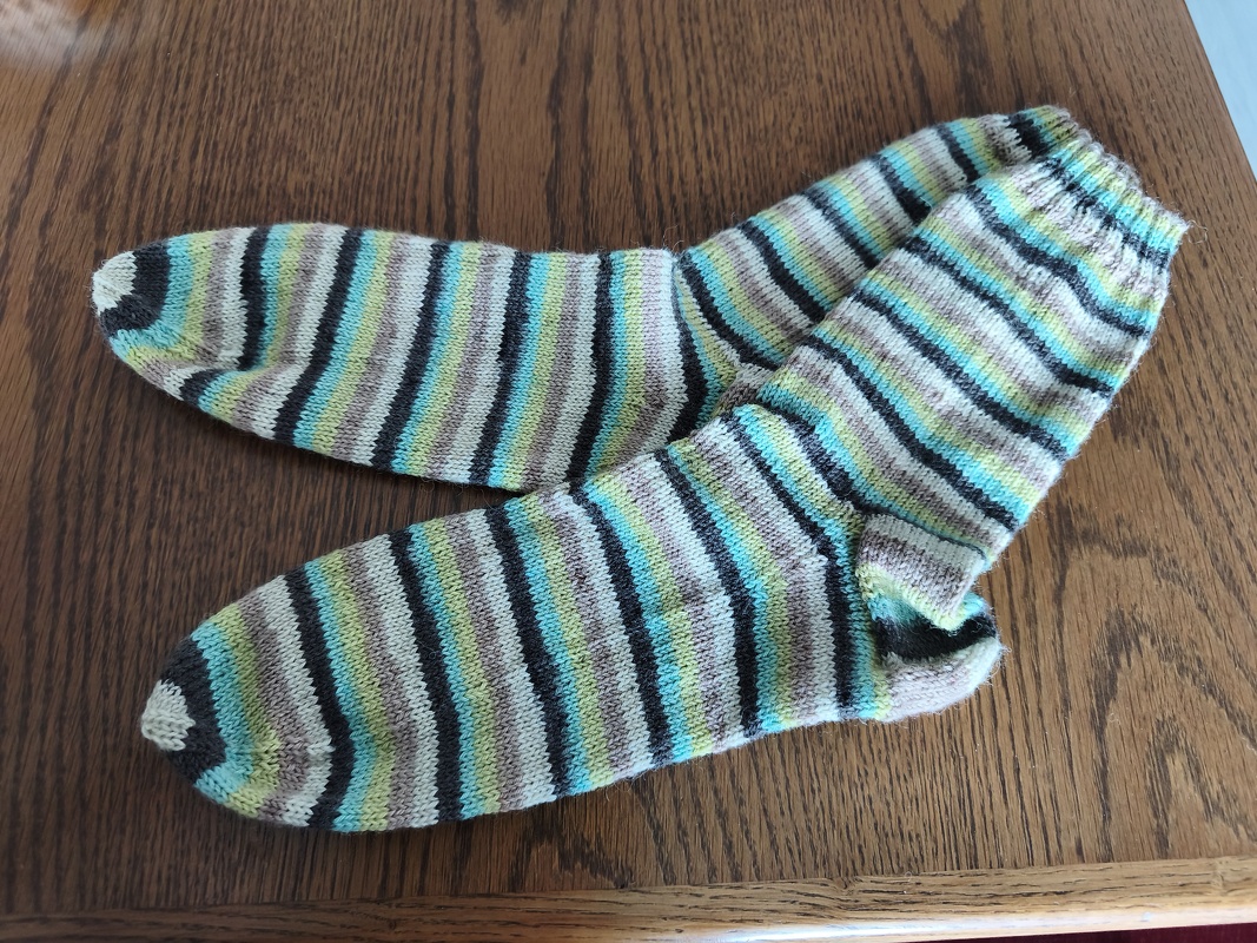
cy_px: 472
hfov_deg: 73.9
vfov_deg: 58.9
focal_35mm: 23
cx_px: 628
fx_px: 835
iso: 640
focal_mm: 6.06
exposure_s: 1/50
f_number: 1.7
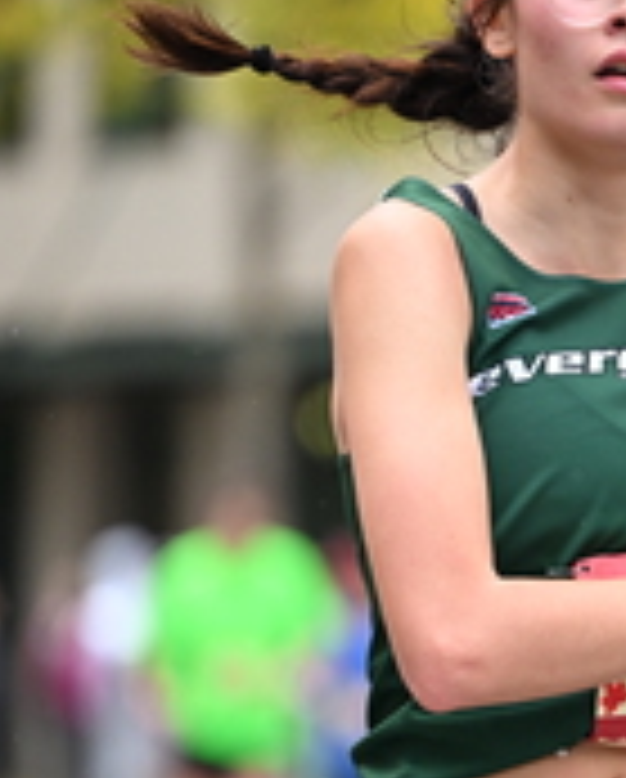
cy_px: 679
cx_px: 660
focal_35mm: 506
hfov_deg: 3.1
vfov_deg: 3.8
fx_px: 11688
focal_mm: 170
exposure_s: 1/2000
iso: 1250
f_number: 2.8
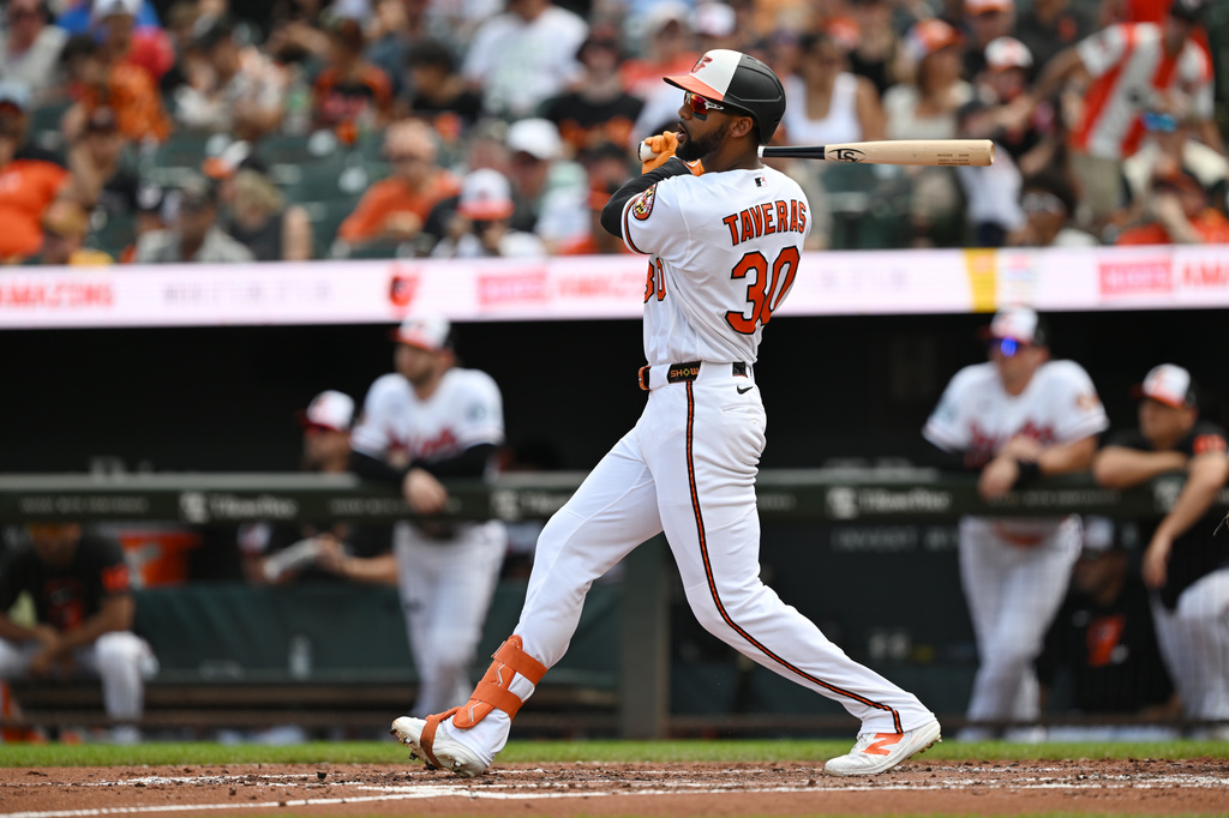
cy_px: 409
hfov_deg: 5.2
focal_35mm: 400
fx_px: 13650
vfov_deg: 3.4
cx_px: 614
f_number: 3.5
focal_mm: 400
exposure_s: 1/1600
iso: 200
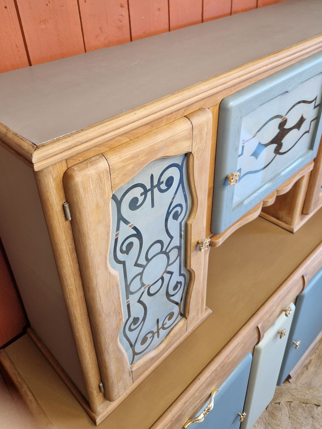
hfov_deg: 48.2
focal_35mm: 29
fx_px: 360
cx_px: 162
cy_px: 170
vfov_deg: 61.1
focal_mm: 5.4
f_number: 1.8
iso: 250
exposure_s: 1/100
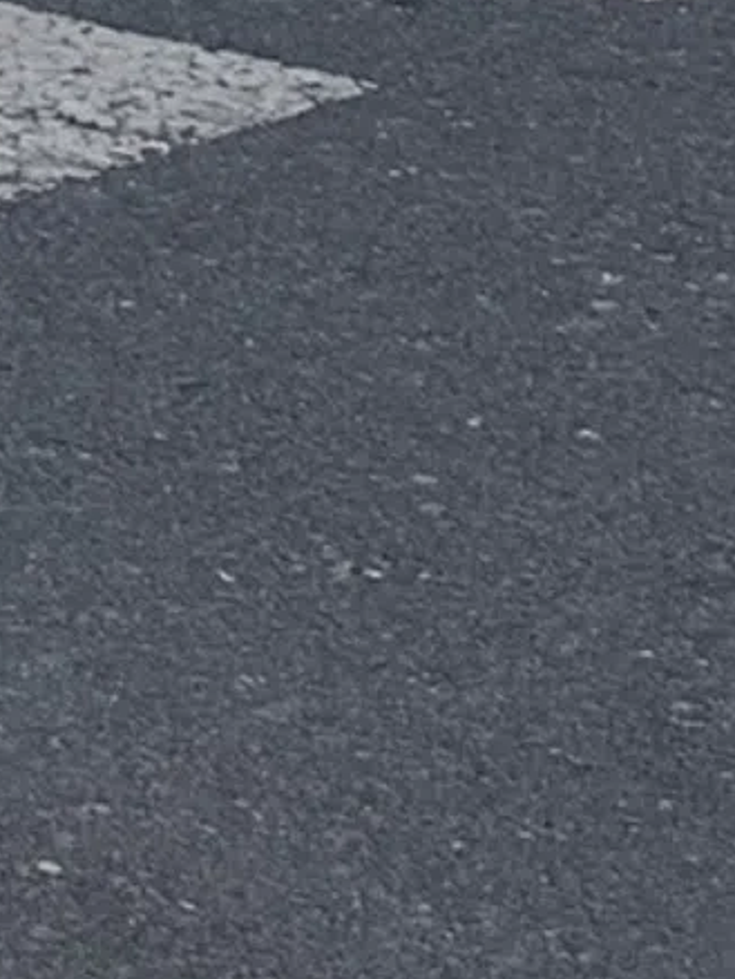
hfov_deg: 4.4
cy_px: -1604
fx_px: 9164
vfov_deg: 5.8
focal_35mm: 324
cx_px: -1428
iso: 20
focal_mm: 6
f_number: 2
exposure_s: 1/199
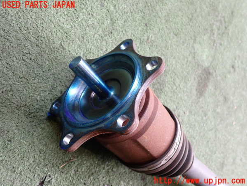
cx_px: 124
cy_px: 93
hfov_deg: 60.0
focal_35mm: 30
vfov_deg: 46.8
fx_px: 214
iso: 200
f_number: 2.3
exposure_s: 1/80
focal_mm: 5.4
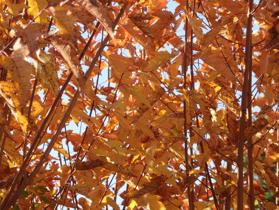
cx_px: 140
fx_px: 1491
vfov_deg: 8.0
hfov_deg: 10.7
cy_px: 105
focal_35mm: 185
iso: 125
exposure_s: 1/250
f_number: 5.8
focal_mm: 33.2
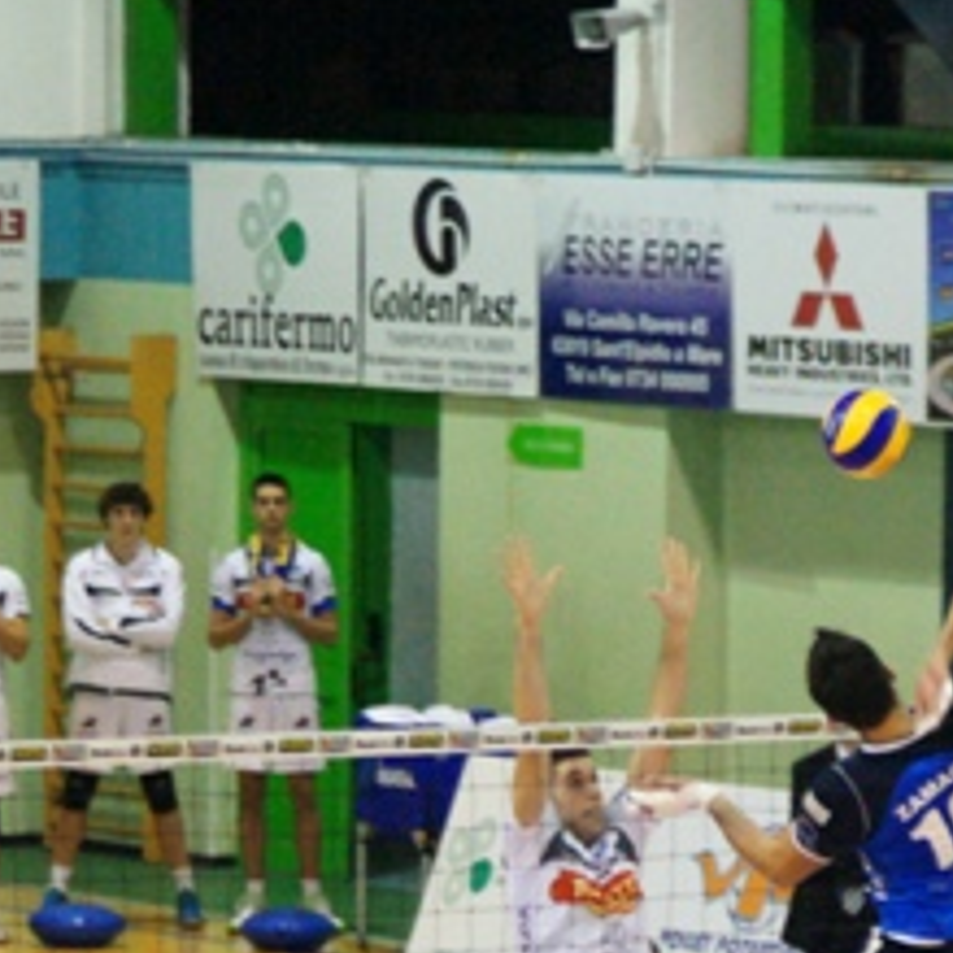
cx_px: 540
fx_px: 11151
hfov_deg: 4.9
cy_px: 799
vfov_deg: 4.9
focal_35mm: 358
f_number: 3.5
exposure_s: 1/400
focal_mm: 105
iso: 3200
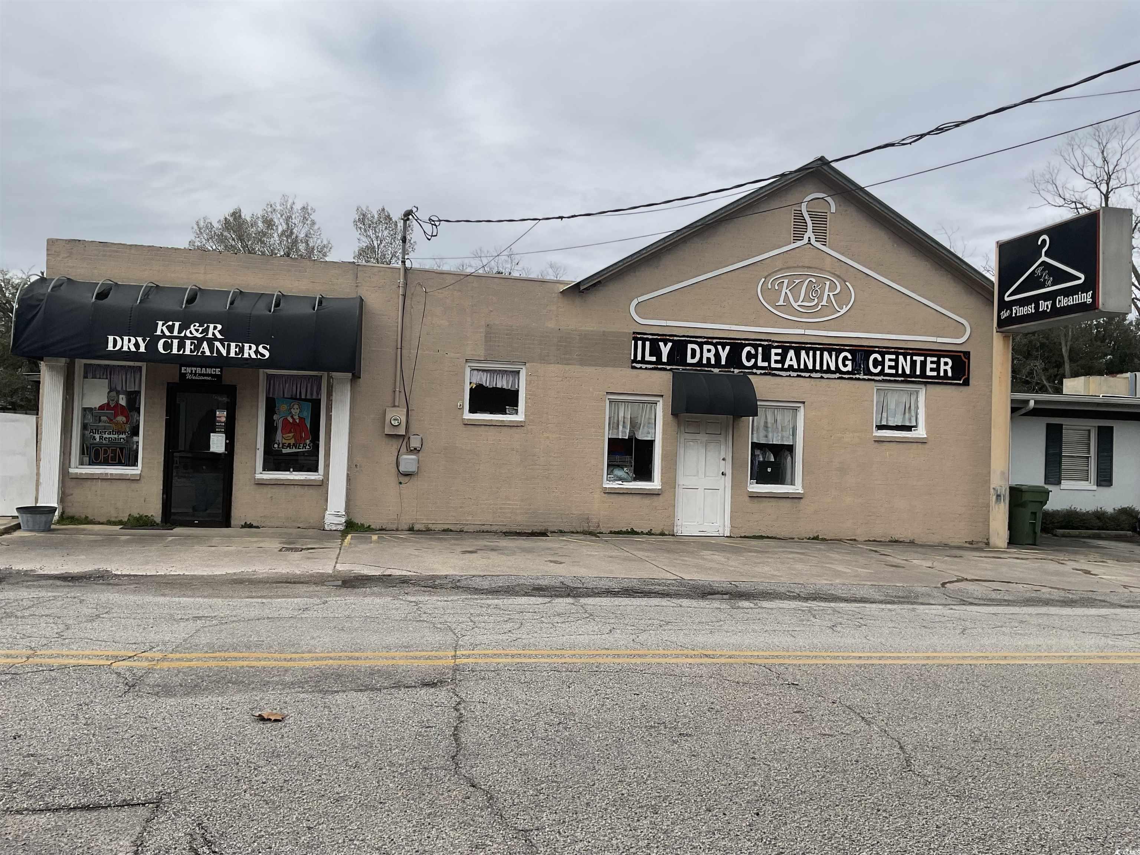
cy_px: 428
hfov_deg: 61.7
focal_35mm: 29
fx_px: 955
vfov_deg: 48.2
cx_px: 570
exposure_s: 1/2538
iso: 16
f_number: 1.8
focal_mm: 3
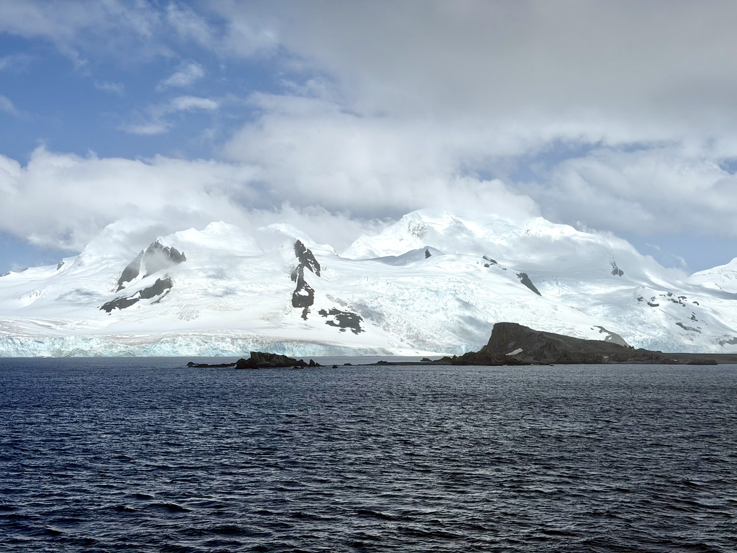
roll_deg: -0.1
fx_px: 1022
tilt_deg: +4.8
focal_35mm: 48
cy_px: 276
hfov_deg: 39.7
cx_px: 368
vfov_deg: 30.3
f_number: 1.78
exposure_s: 1/27778
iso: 80
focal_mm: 6.76
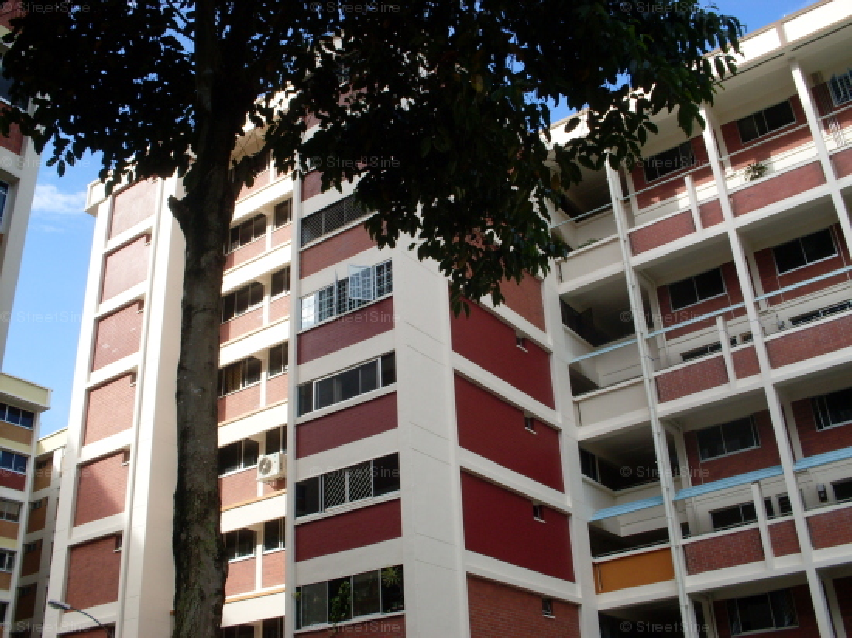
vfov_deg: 37.7
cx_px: 426
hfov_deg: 49.0
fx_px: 935
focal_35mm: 38
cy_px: 319
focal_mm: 6.3
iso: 80
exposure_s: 1/90
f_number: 8.4
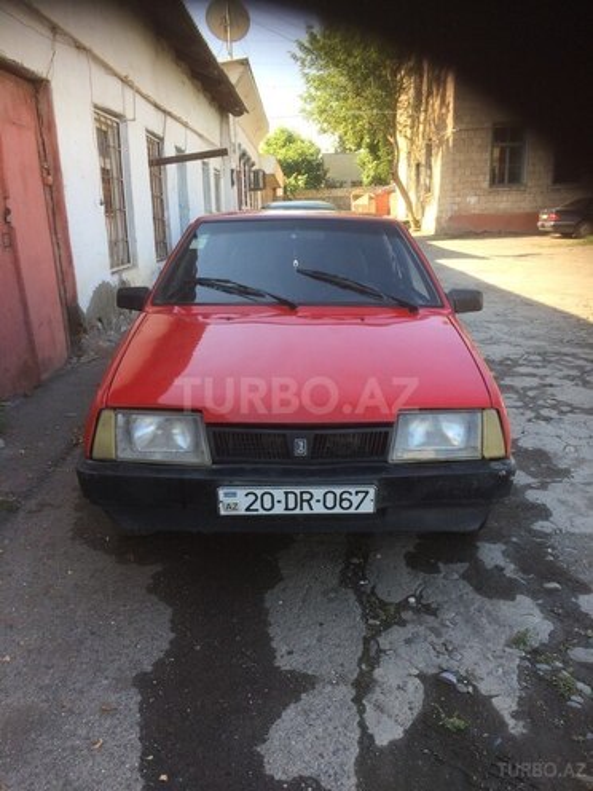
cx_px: 296
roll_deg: +3.8
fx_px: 662
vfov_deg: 61.7
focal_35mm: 29
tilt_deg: -14.9
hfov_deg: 48.2
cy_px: 396
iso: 32
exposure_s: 1/263
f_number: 2.2
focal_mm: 4.15
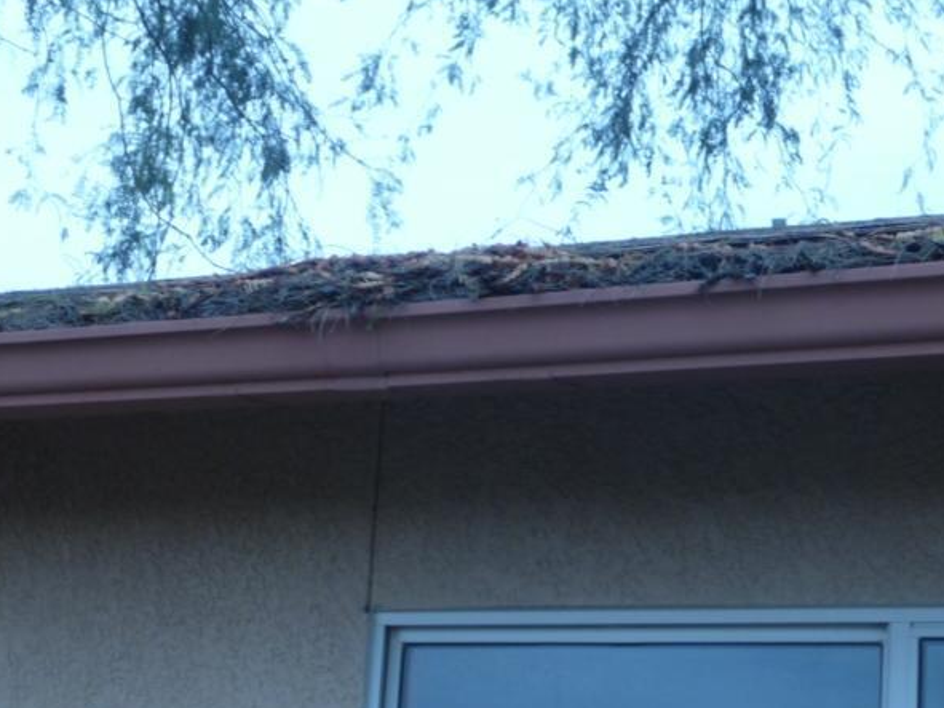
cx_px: 494
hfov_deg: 21.5
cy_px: 371
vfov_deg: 16.2
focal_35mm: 91
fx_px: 2481
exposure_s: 1/125
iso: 100
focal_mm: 8.5
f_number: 4.2
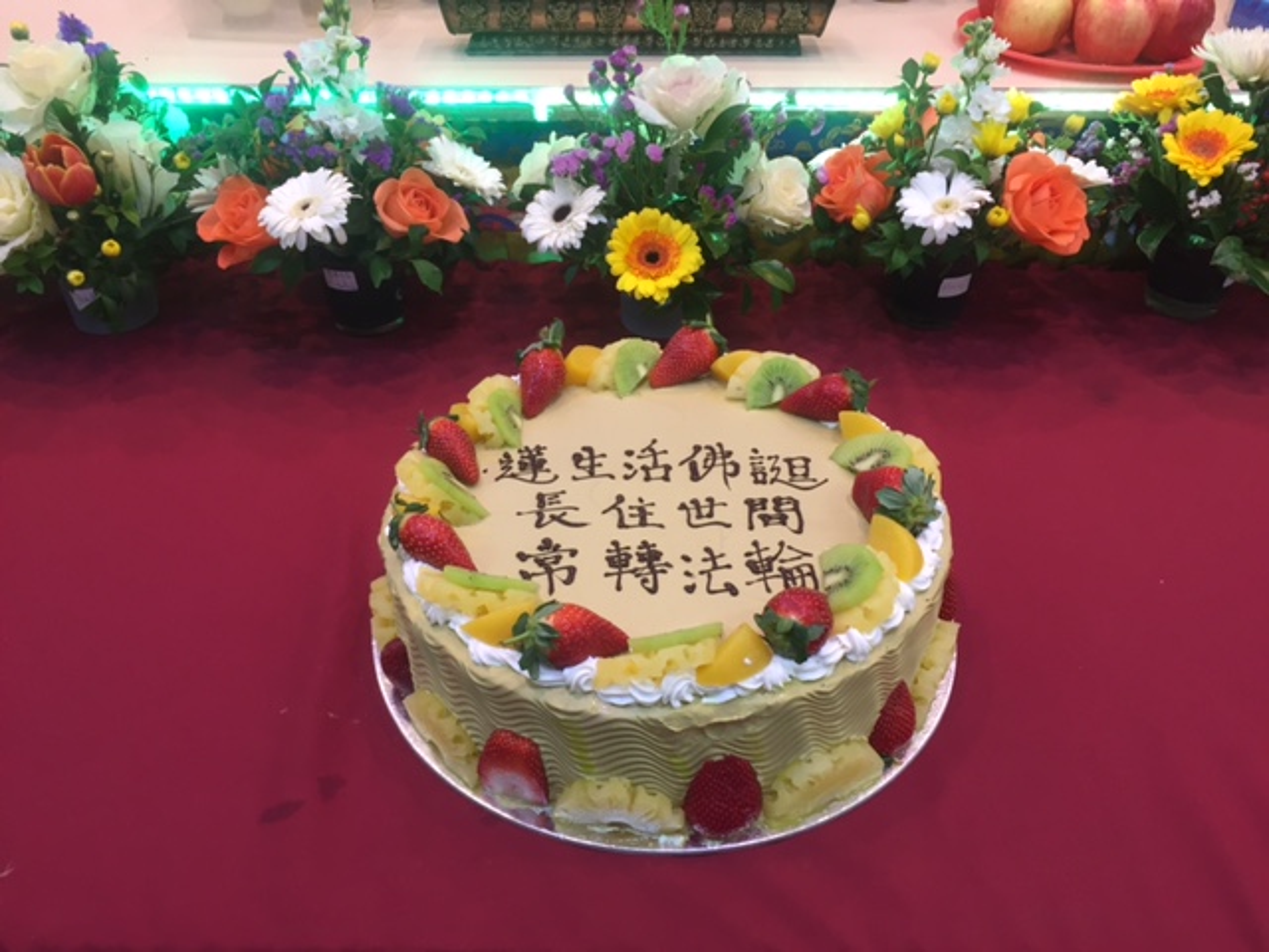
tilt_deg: -37.7
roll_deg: -2.3
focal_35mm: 29
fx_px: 1063
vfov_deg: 48.2
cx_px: 634
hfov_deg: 61.7
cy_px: 476
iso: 80
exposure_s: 1/33
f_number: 2.2
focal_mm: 4.15
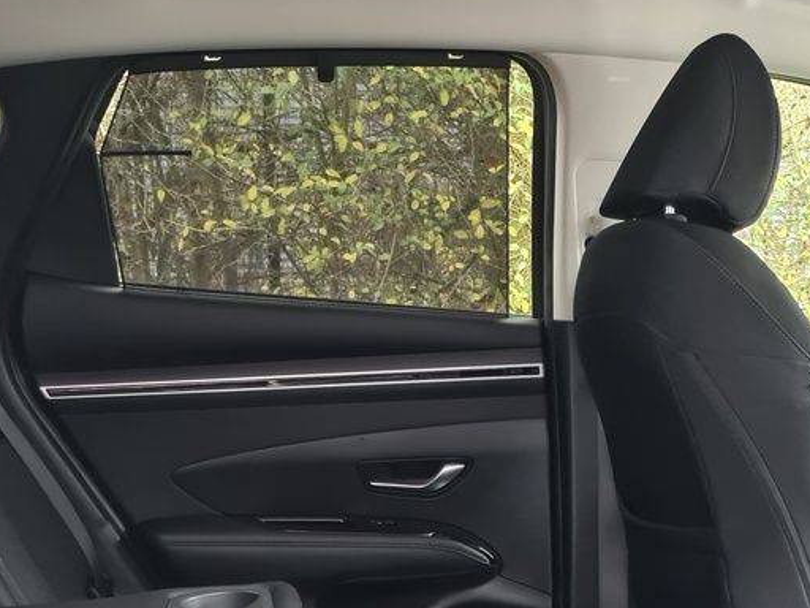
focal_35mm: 52
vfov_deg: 27.0
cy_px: 548
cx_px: 440
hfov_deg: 36.8
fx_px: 1217
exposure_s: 1/25
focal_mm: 5.4
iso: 800
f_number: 1.8
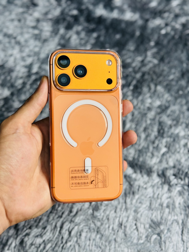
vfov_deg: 39.7
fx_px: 349
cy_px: 126
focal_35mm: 48
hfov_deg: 30.3
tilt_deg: -63.7
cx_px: 94
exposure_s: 1/100
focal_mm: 6.76
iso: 64
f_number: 1.78
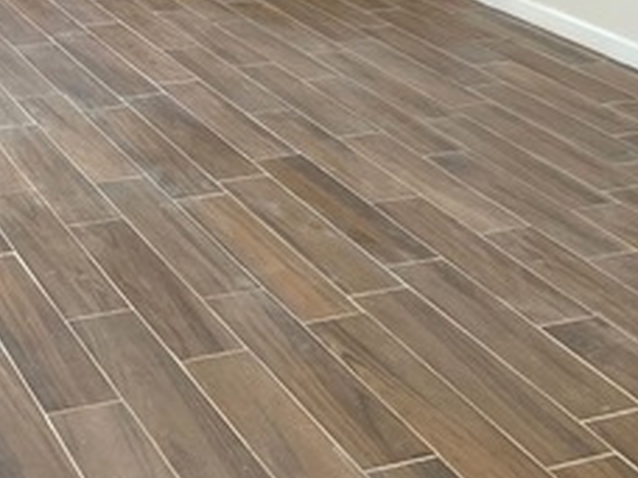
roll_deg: -0.3
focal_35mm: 73
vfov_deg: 18.8
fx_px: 1345
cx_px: 42
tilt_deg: -10.8
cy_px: -129
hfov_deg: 25.7
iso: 80
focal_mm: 4.25
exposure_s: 1/60
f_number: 1.8
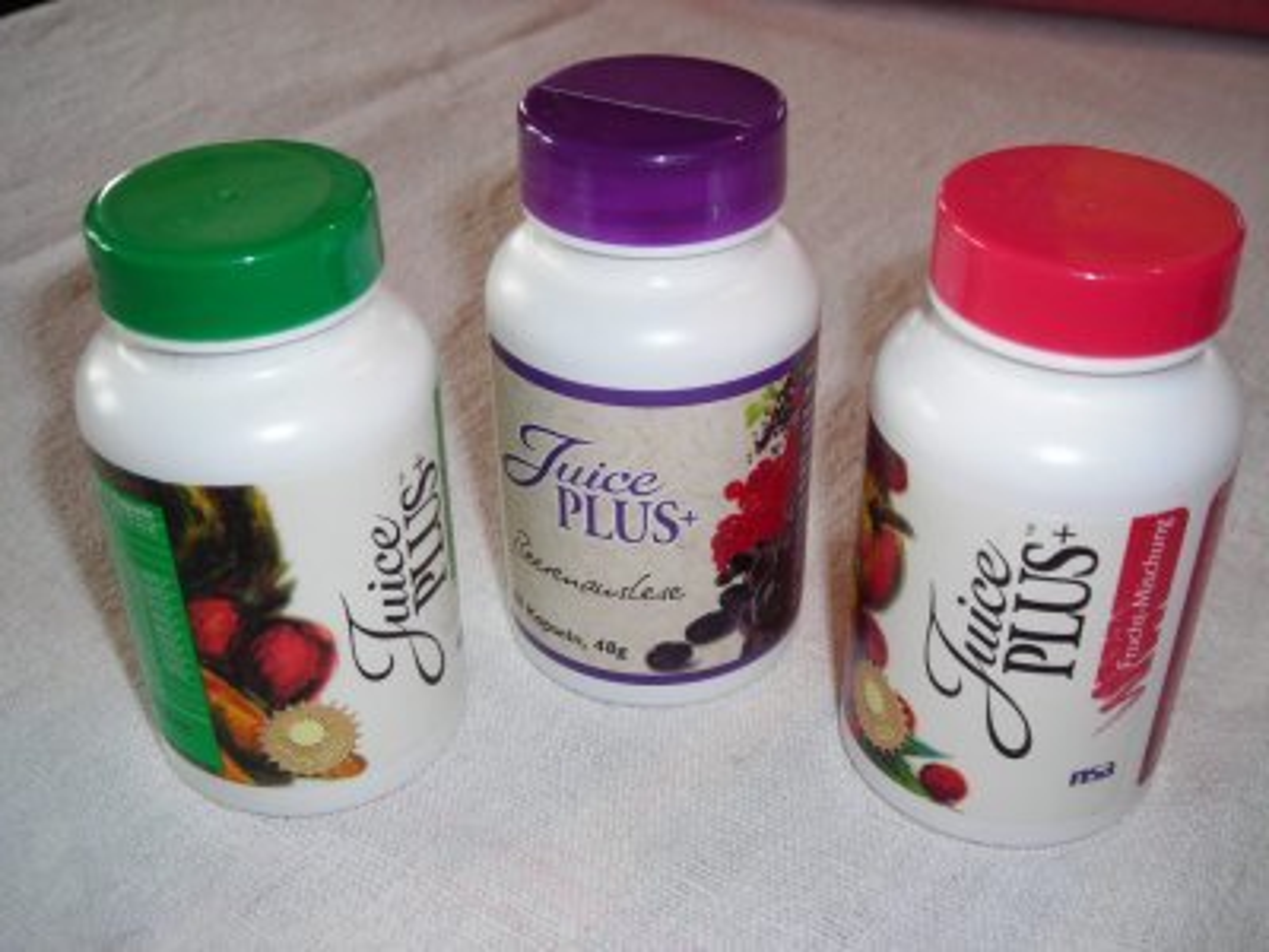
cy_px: 476
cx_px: 634
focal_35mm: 41
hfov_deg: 45.8
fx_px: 1503
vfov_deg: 35.1
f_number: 3.3
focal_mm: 6.8
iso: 50
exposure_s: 1/60.1
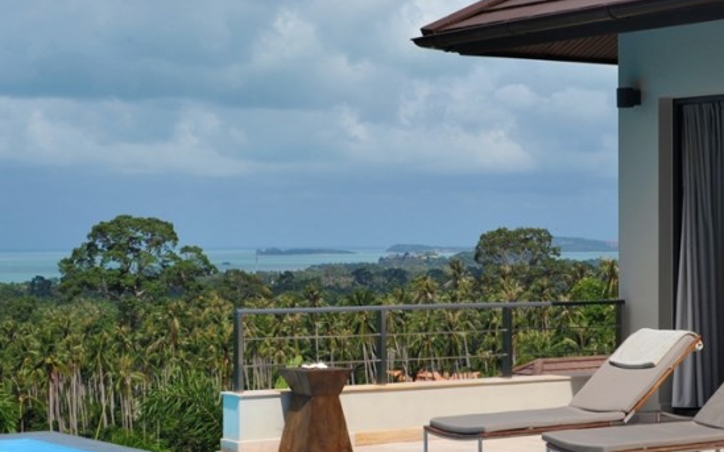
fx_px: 1874
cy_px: 256
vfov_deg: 13.8
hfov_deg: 21.8
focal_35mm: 95
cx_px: 458
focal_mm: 50
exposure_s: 1/250
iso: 200
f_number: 16
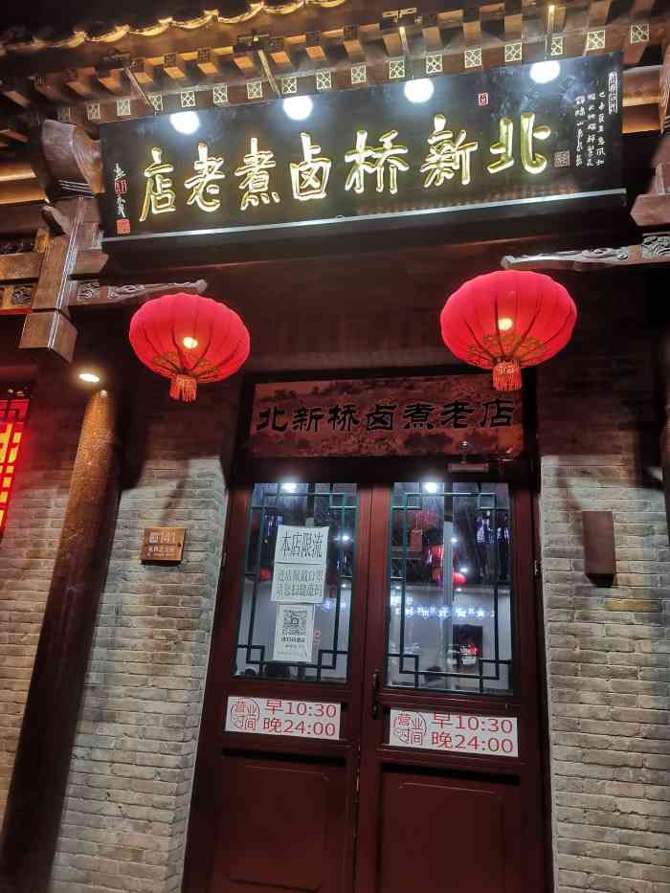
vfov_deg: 65.3
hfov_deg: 51.4
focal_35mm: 27
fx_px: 697
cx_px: 335
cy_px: 446
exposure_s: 1/100
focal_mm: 4.75
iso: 250
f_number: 1.8
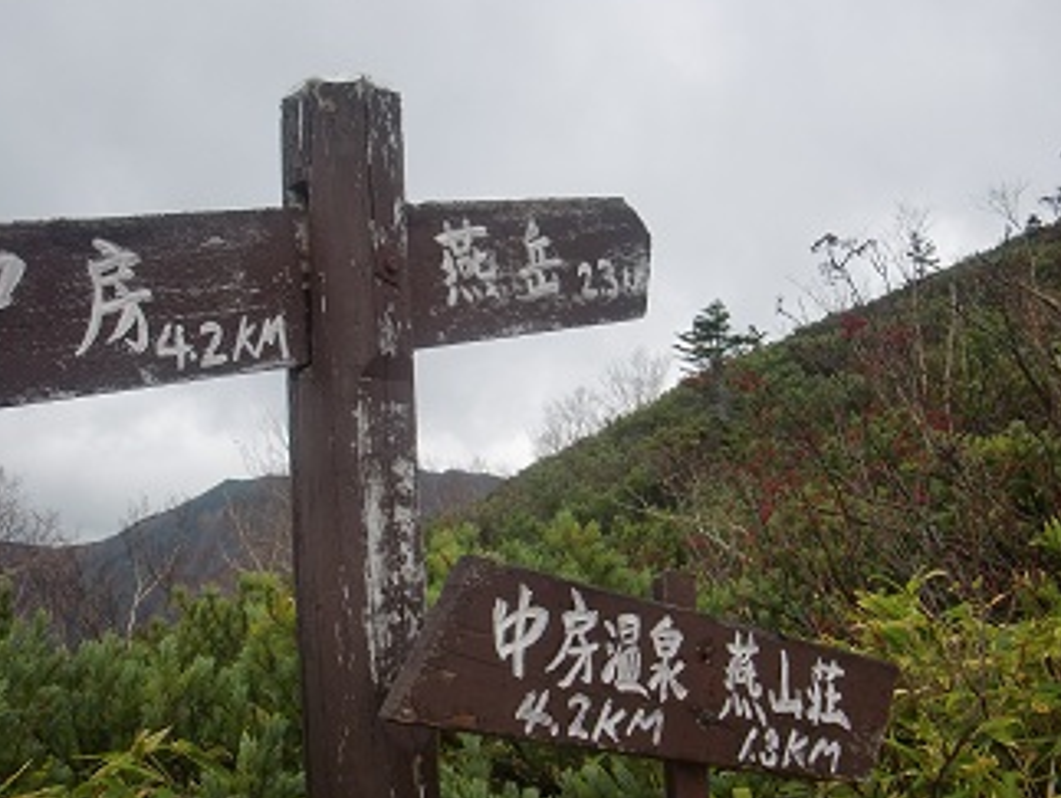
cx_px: 486
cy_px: 417
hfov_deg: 40.4
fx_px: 1442
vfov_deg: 30.9
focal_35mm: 47
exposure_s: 1/80
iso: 64
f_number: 3.9
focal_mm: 6.66
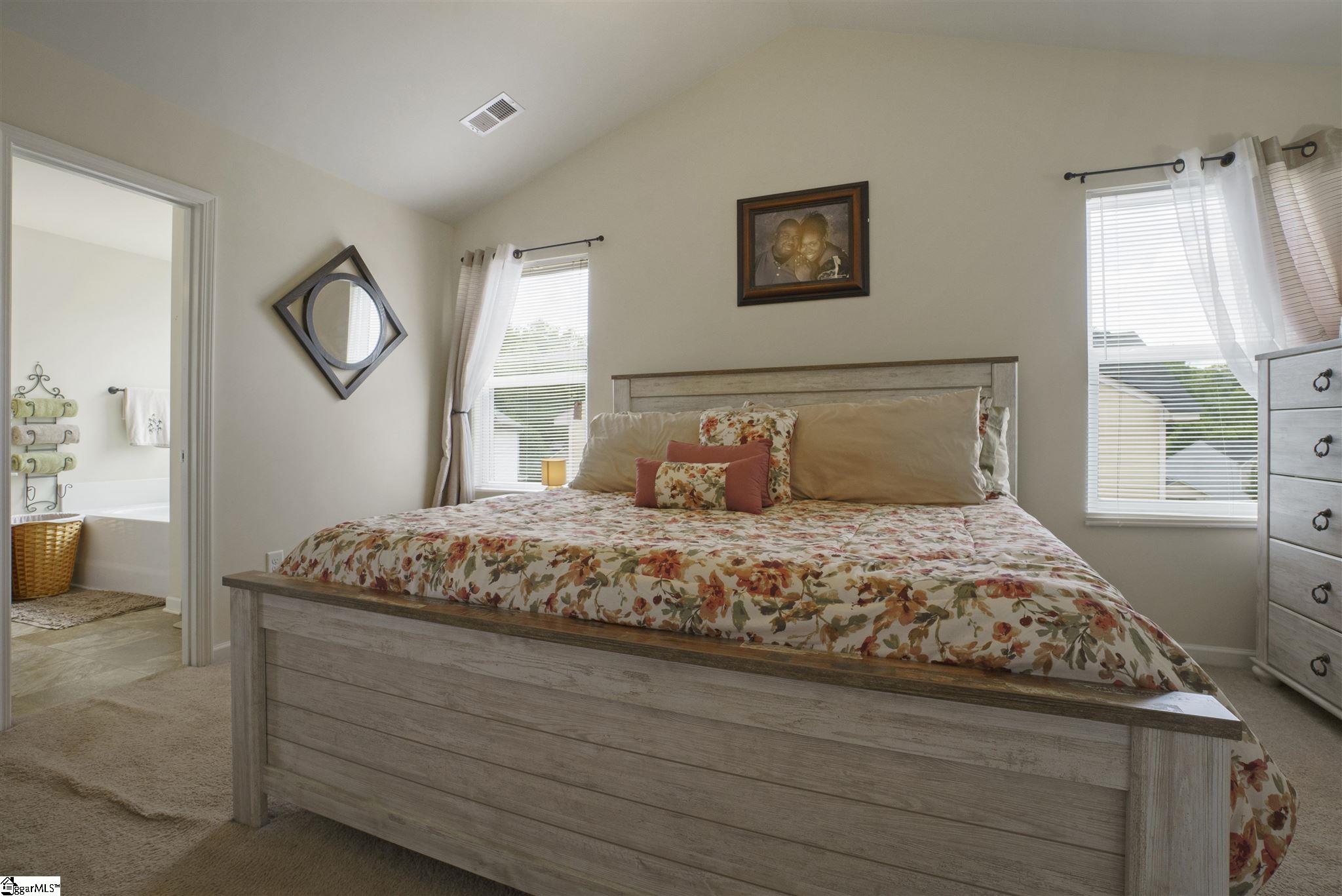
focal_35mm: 15
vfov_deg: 77.4
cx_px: 671
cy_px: 448
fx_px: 559
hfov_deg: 100.4
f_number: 9
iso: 200
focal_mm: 10
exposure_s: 1/30
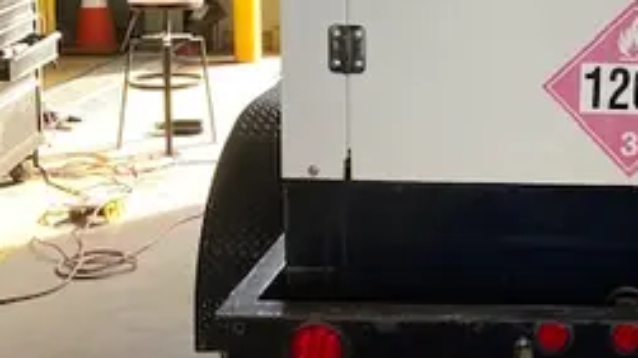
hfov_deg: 28.9
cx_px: 674
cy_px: 37
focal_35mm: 67
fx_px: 1133
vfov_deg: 17.7
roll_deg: -3.6
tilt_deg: -8.6
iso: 64
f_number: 1.8
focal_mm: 3.99
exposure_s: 1/120
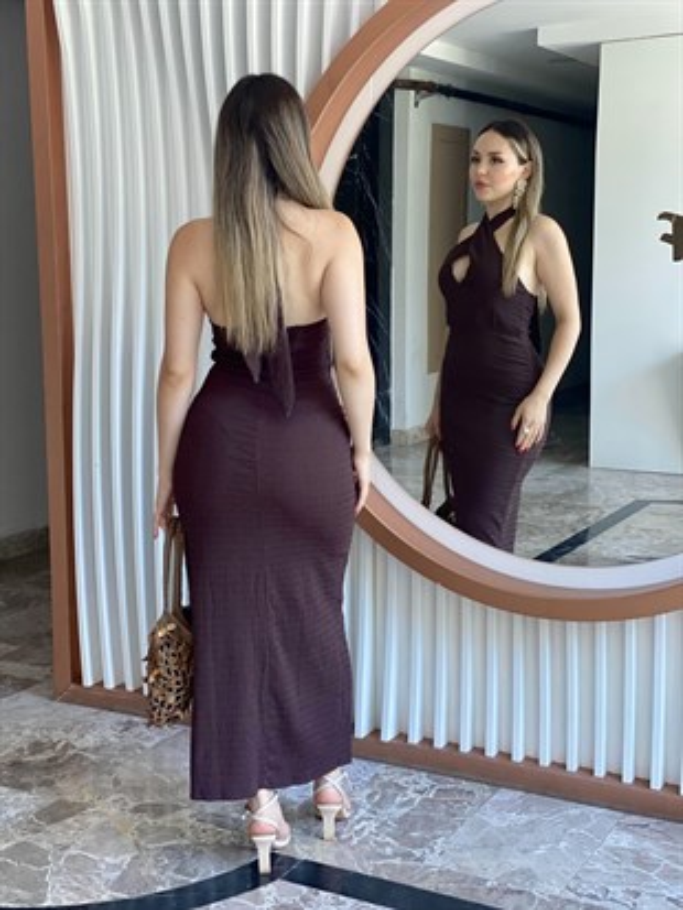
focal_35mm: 52
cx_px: 342
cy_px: 455
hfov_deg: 28.0
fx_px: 1367
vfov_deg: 36.8
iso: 200
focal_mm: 6
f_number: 2
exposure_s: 1/122
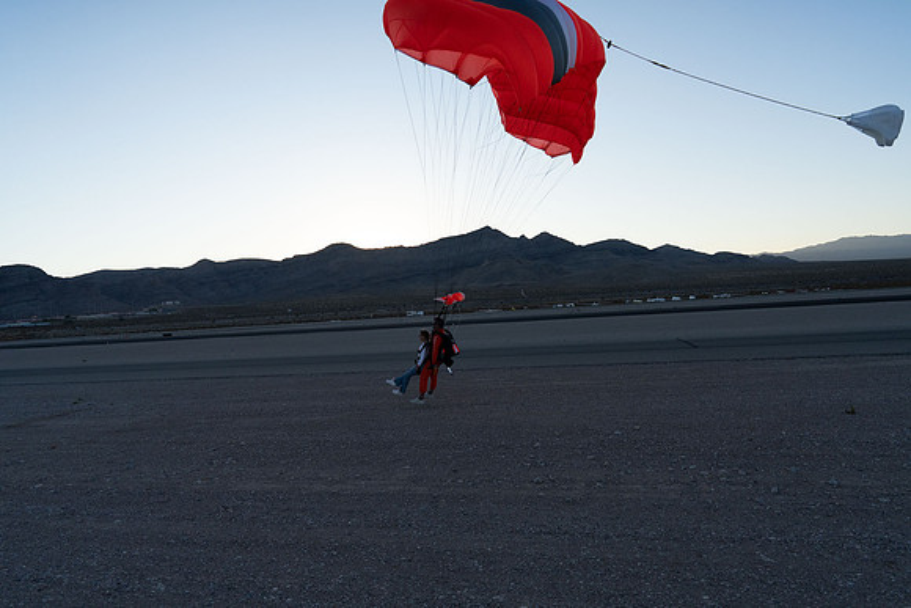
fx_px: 607
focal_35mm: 24
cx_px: 456
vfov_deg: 53.2
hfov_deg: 73.7
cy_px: 304
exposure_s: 1/2000
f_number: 6.3
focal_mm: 24
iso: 1250
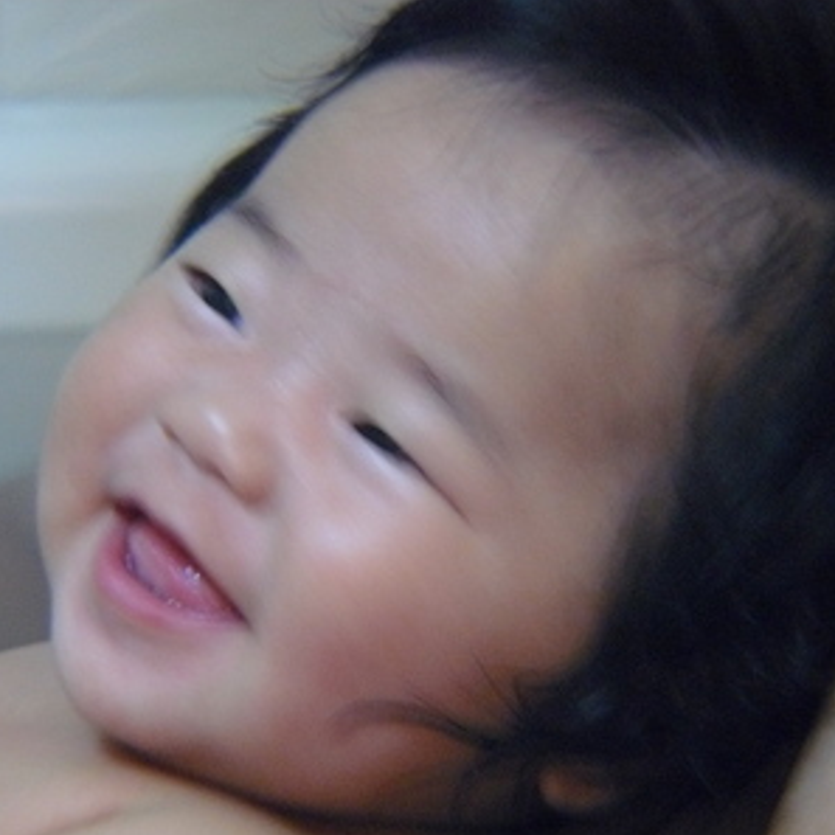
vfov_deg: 8.4
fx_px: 5676
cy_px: 419
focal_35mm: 208
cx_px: 312
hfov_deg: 8.4
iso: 400
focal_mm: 29.1
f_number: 3.3
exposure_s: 1/5
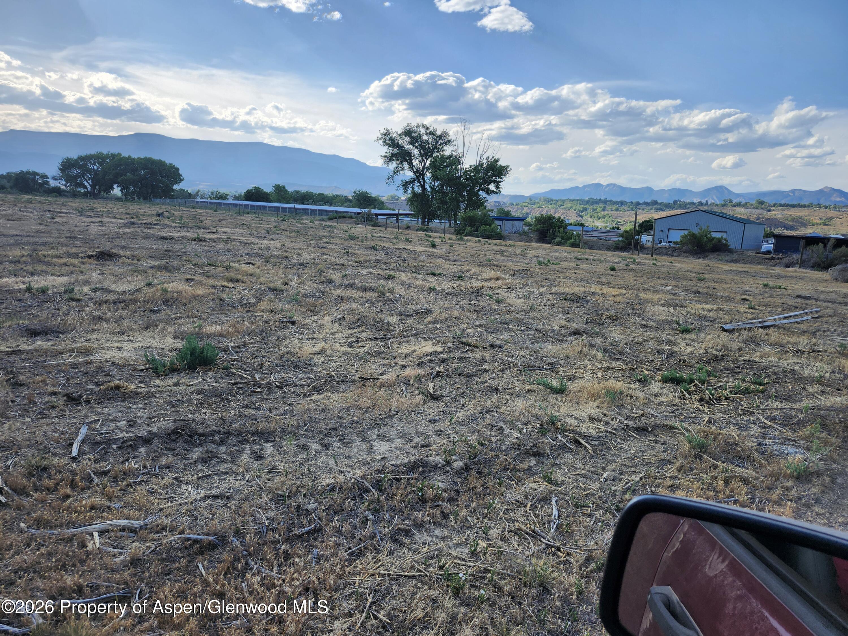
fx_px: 563
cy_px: 318
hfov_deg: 73.9
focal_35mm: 23
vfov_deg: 58.9
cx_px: 424
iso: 25
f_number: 1.8
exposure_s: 1/1222
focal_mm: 5.54
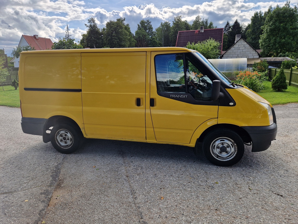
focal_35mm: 23
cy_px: 112
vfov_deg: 58.9
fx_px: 198
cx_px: 149
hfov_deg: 73.9
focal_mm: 5.4
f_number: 1.8
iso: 50
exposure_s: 1/1308
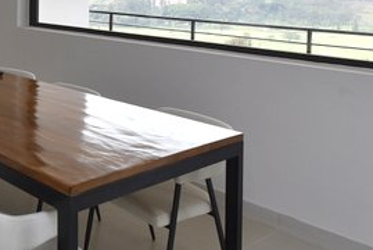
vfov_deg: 26.7
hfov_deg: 37.6
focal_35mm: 48
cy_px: 3
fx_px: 498
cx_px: 18
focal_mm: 10
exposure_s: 1/50
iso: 200
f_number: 8
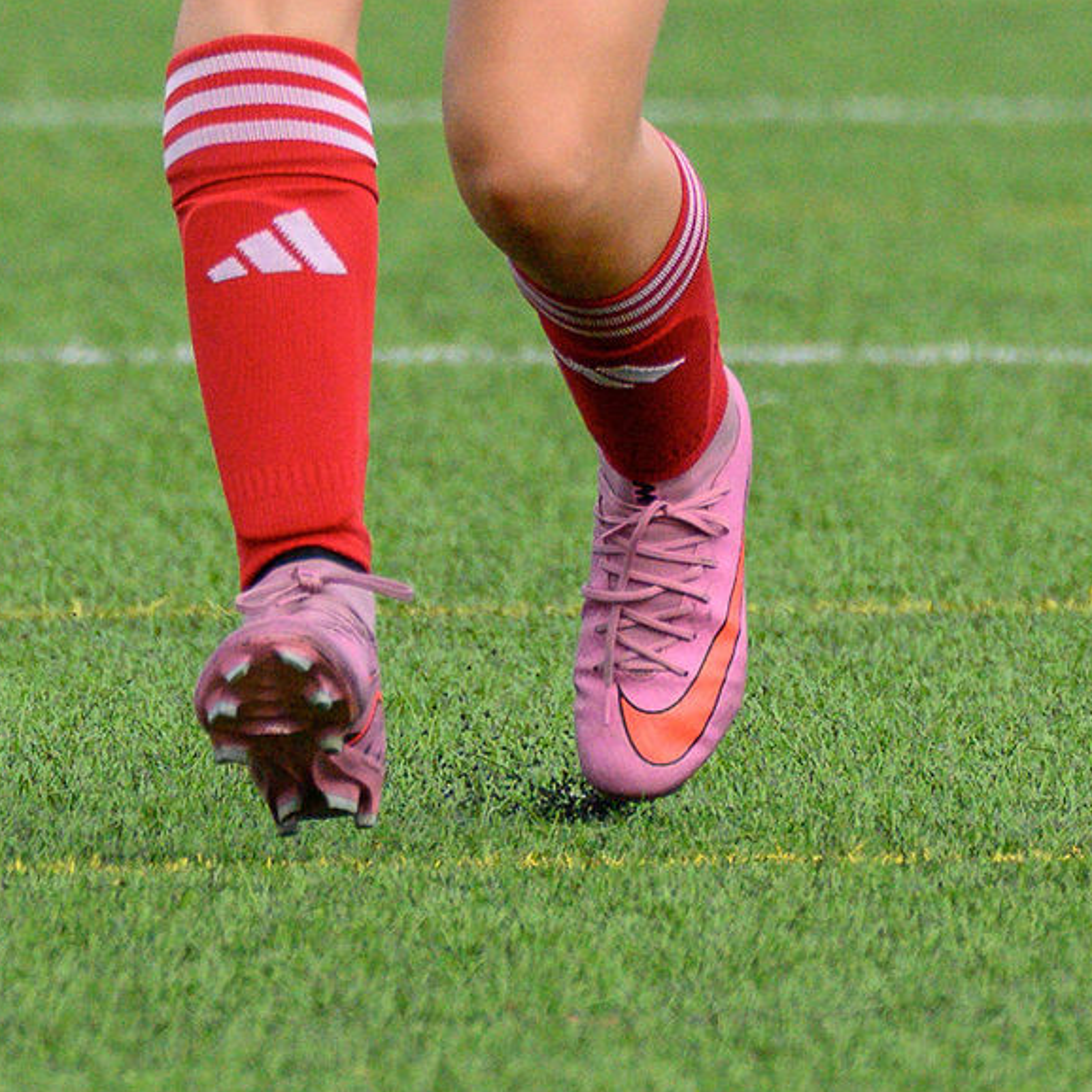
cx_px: -22
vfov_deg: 0.9
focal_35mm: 2053
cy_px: -845
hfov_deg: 0.9
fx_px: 73272
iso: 1000
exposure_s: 1/2000
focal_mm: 280
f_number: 5.3
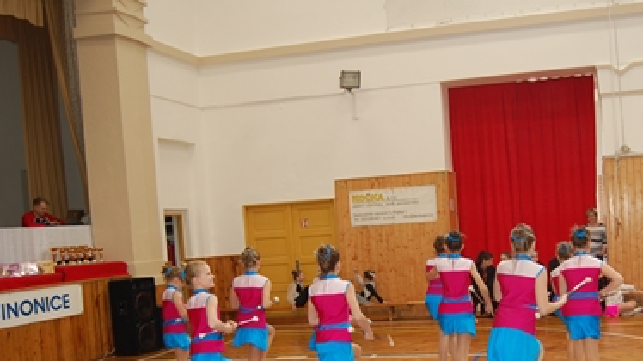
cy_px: 275
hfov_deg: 47.7
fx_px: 716
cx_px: 419
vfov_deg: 27.9
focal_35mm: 42
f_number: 3.8
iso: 400
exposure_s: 1/60
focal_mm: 20
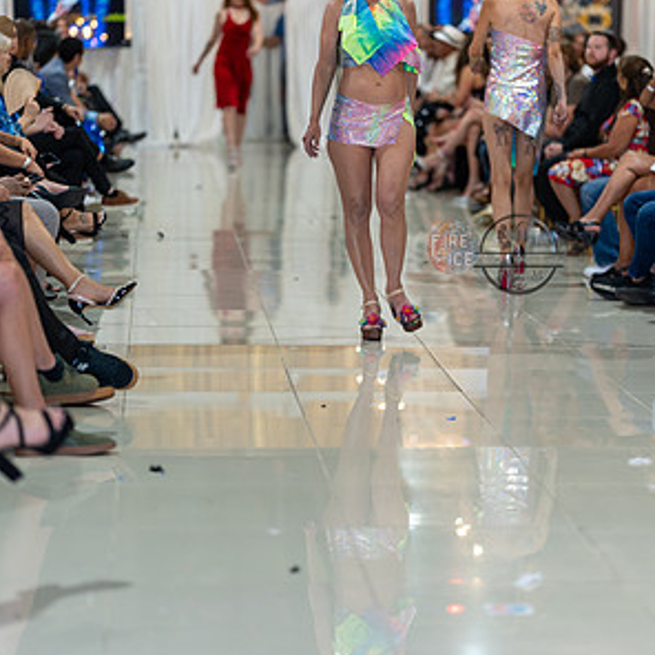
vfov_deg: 15.8
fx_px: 2355
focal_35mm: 110
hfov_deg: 15.8
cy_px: 254
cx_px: 330
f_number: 1.4
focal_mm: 85
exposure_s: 1/160
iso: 100
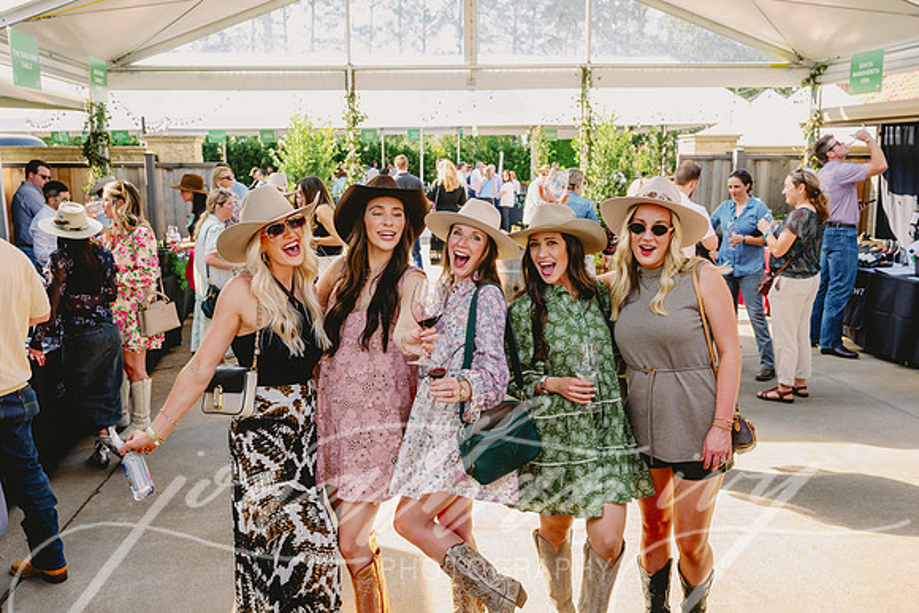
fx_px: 817
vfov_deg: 41.2
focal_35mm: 32
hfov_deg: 58.7
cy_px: 306
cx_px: 447
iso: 500
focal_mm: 30.5
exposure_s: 1/200
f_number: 5.6
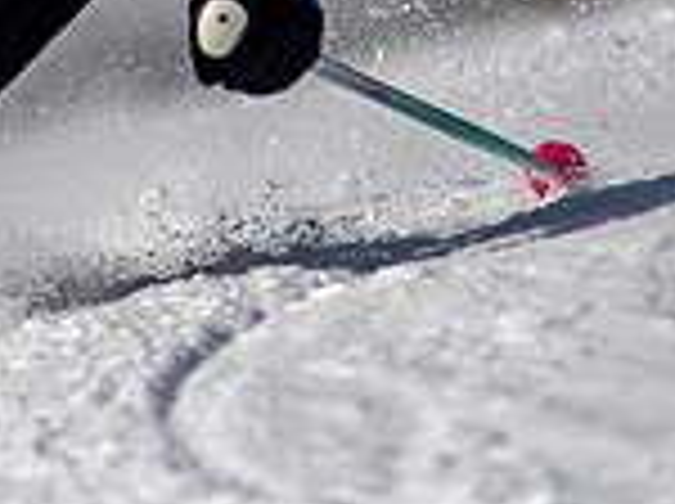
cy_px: -413
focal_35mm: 1863
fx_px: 36270
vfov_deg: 0.8
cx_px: -248
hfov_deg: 1.1
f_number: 2.8
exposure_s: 1/8000
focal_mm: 300
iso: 100
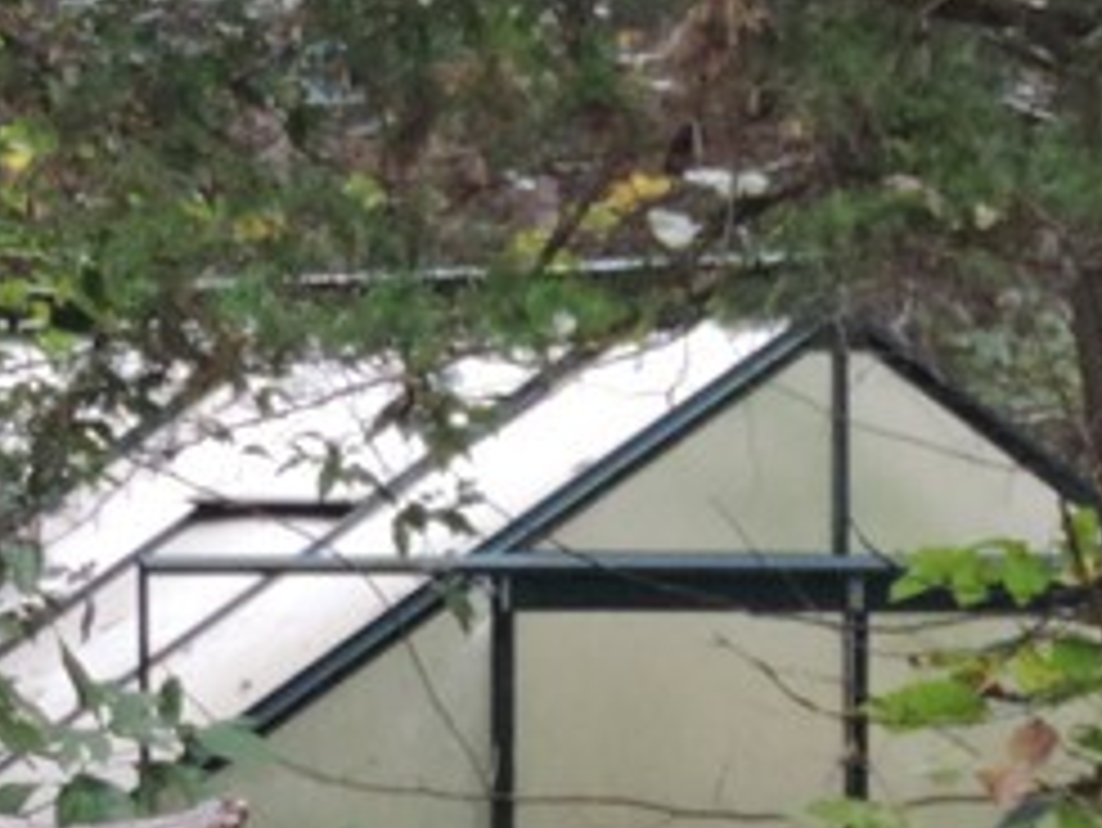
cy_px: 1053
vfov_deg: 3.4
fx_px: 13982
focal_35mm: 439
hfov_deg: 4.5
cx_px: 1210
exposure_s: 1/250
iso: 800
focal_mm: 18.7
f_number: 4.2
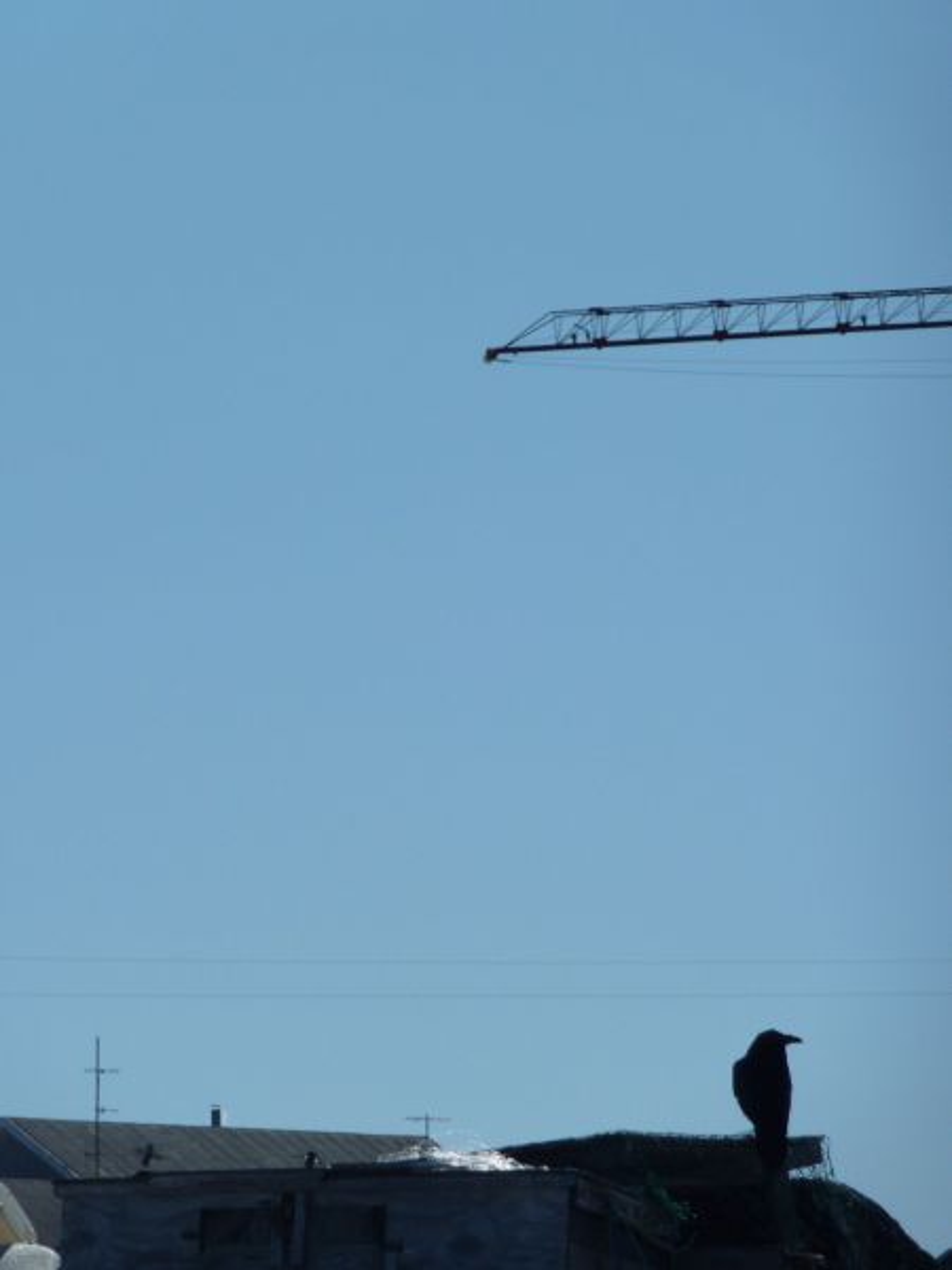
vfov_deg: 6.6
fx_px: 11001
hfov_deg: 5.0
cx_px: 476
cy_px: 635
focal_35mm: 300
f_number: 6.3
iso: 80
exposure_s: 1/1300
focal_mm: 49.2
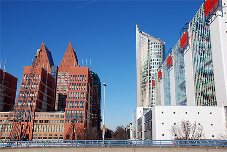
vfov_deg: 37.0
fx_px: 227
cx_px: 114
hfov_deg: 53.1
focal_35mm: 36
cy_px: 76
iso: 200
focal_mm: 24
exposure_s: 1/400
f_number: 10
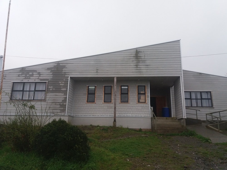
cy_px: 85
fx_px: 184
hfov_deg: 63.4
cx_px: 114
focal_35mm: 28
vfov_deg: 49.7
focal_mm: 3.7
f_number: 1.9
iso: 64
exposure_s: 1/206
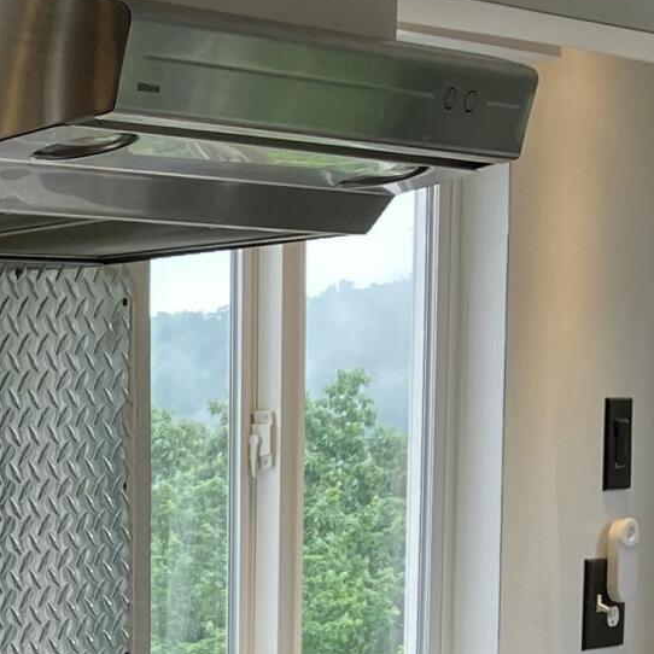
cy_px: 1225
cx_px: -432
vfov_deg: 11.7
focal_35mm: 137
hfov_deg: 12.0
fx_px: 2928
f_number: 1.8
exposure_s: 1/120
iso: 25
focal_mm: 3.99
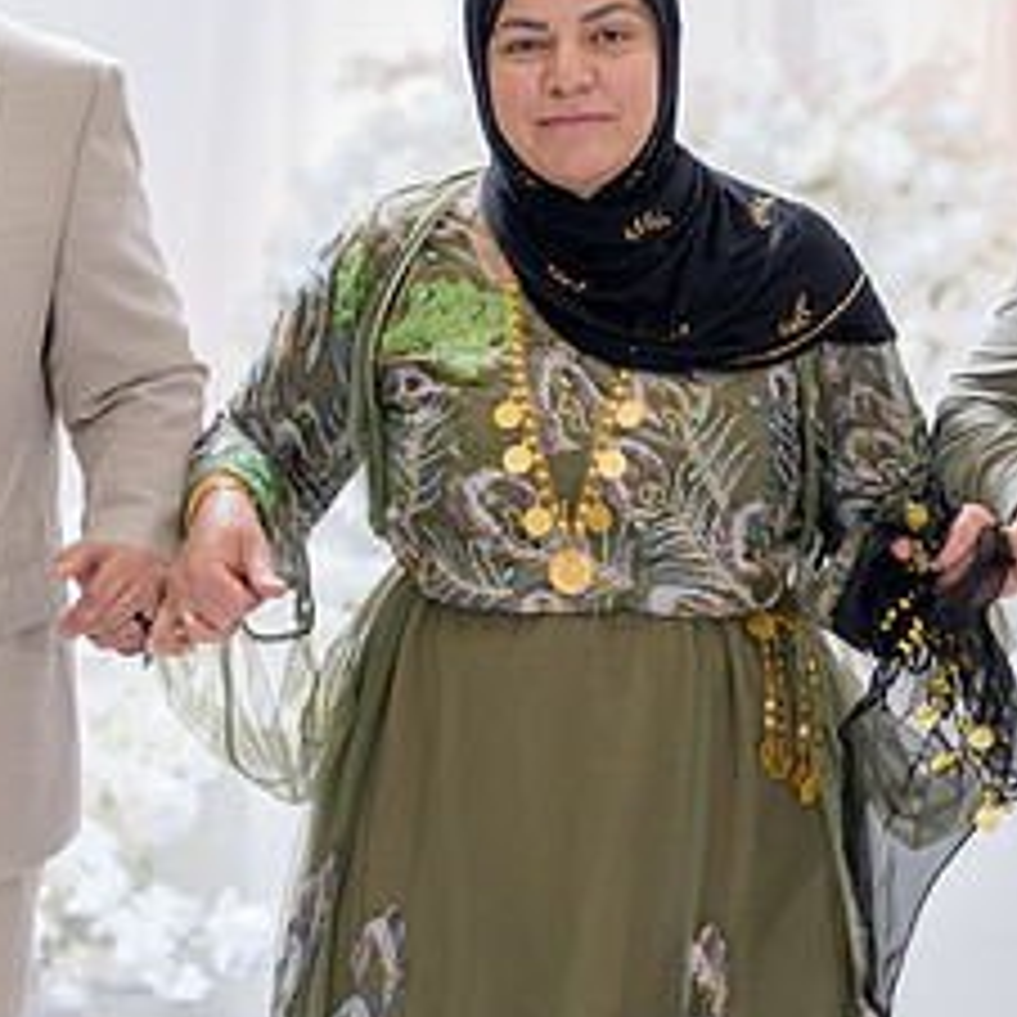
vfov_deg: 13.3
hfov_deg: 13.3
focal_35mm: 131
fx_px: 4354
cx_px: 486
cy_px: 389
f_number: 2
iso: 640
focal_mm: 60
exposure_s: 1/200
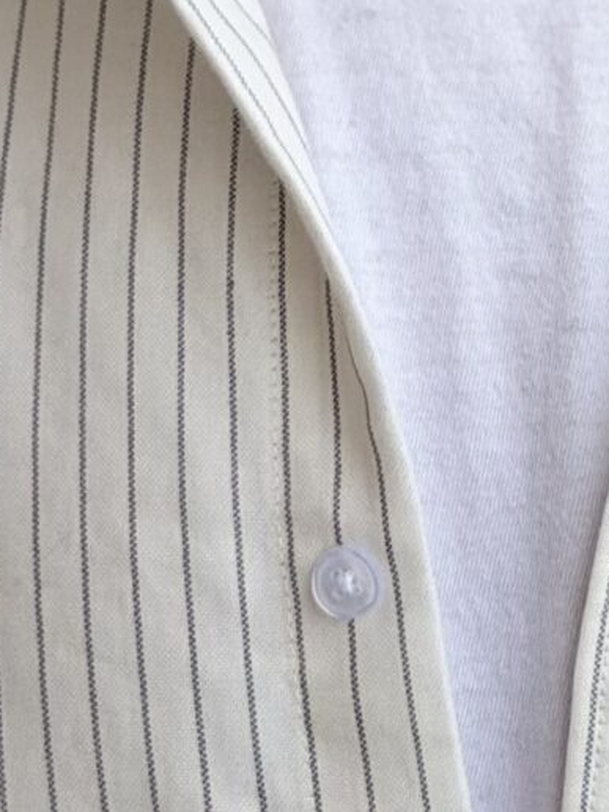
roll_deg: +0.7
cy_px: -1062
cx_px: 694
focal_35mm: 238
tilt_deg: -5.3
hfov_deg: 6.2
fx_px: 5583
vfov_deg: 7.8
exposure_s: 1/164
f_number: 1.78
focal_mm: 6.76
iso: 100
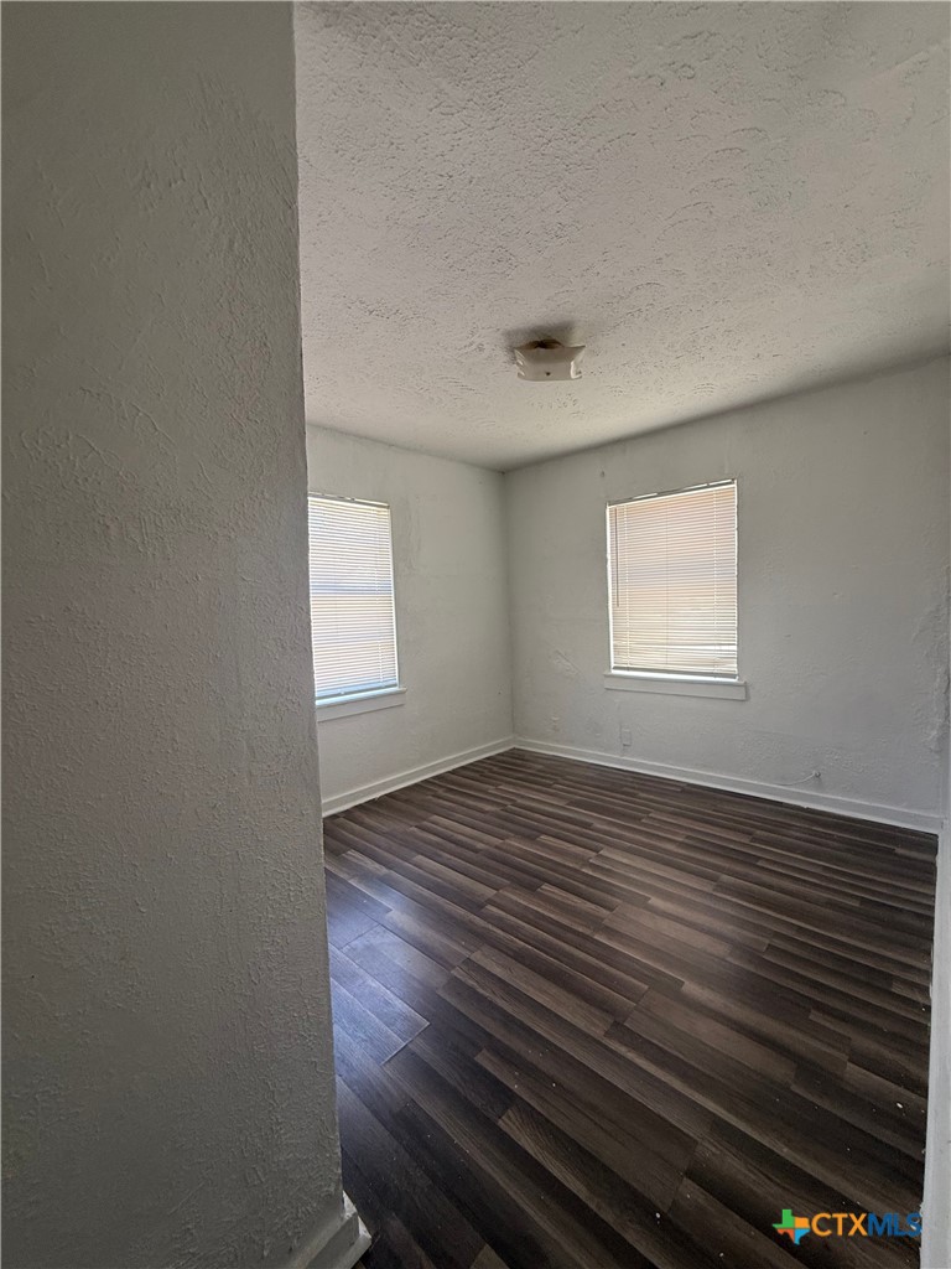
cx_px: 476
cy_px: 634
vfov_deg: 102.1
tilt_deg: -2.1
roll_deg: +2.8
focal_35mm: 14
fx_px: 513
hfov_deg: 85.7
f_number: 2.2
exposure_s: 1/99
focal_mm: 2.22
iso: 80
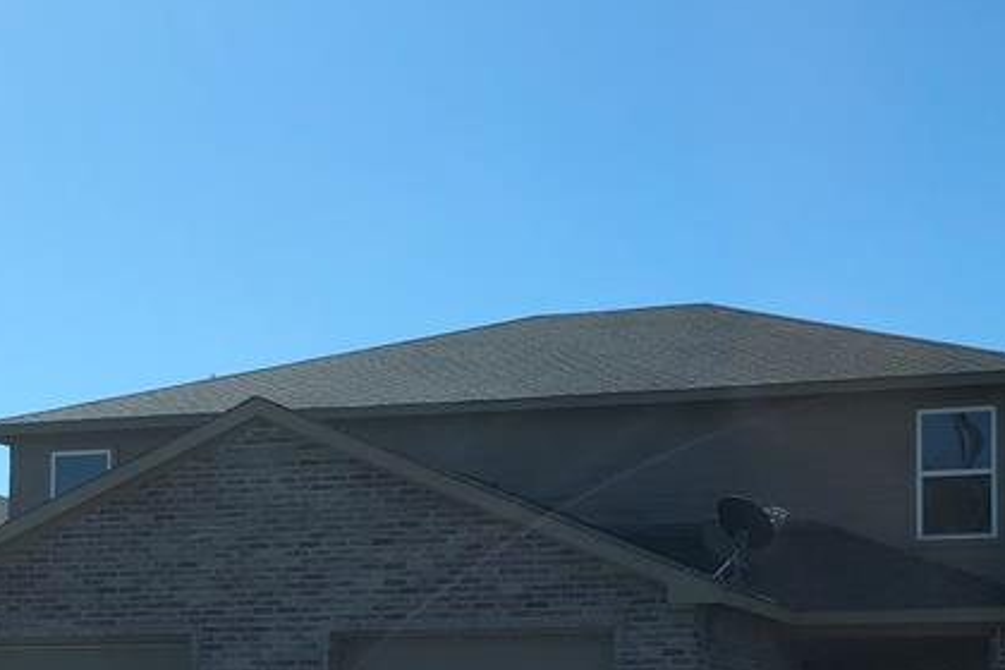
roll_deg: +0.1
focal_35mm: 71
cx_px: 598
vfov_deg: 18.9
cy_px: 603
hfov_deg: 28.4
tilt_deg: +3.6
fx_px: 1982
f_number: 1.8
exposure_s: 1/1245
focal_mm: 3.99
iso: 20
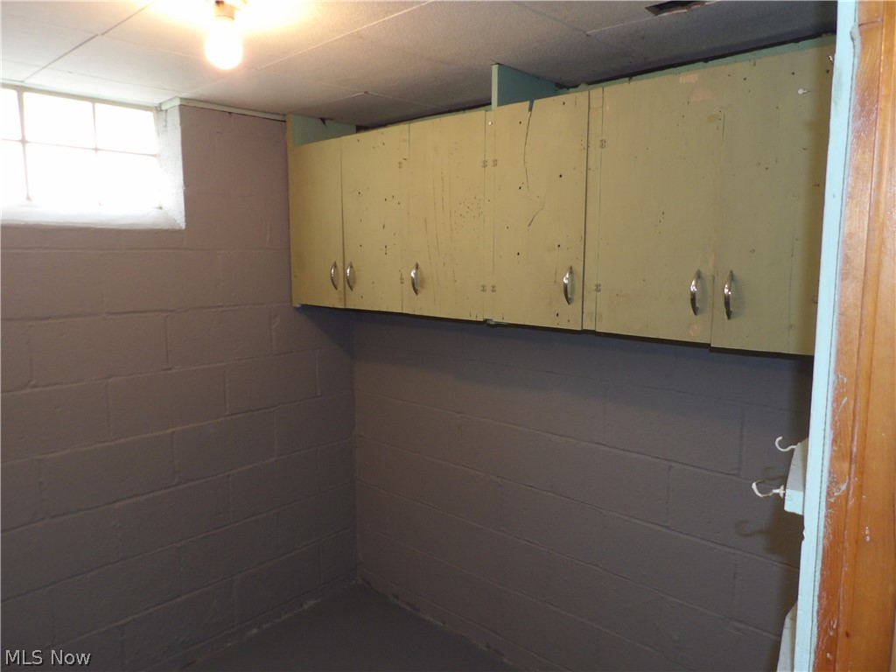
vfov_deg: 56.8
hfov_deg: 71.6
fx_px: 621
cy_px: 336
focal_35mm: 24
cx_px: 448
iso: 200
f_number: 3.2
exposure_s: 1/33
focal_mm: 4.3
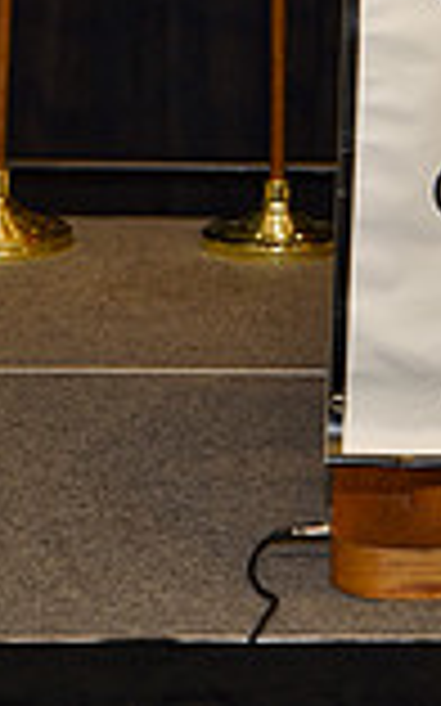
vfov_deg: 13.6
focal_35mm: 146
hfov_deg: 8.9
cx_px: 549
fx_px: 2810
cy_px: -301
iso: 200
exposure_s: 1/60
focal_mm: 50
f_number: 5
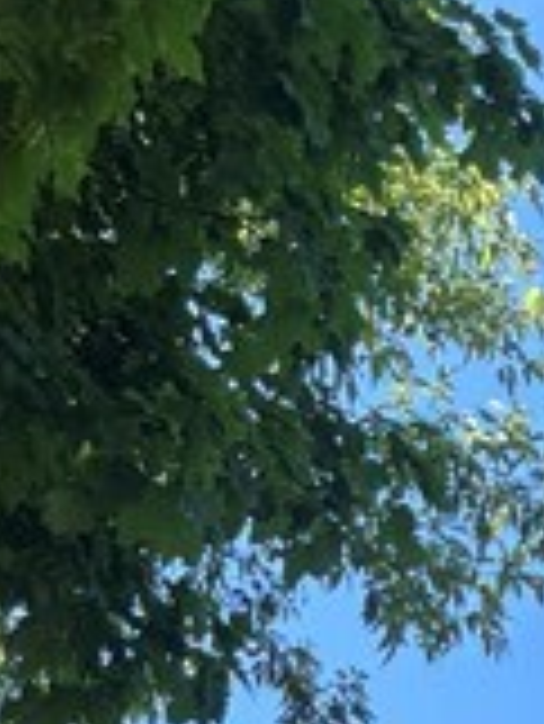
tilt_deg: +14.3
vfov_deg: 10.2
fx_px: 3453
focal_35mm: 165
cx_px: 1003
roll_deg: -4.2
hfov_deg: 8.6
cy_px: 1808
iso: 50
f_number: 1.6
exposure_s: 1/1164
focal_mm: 5.96
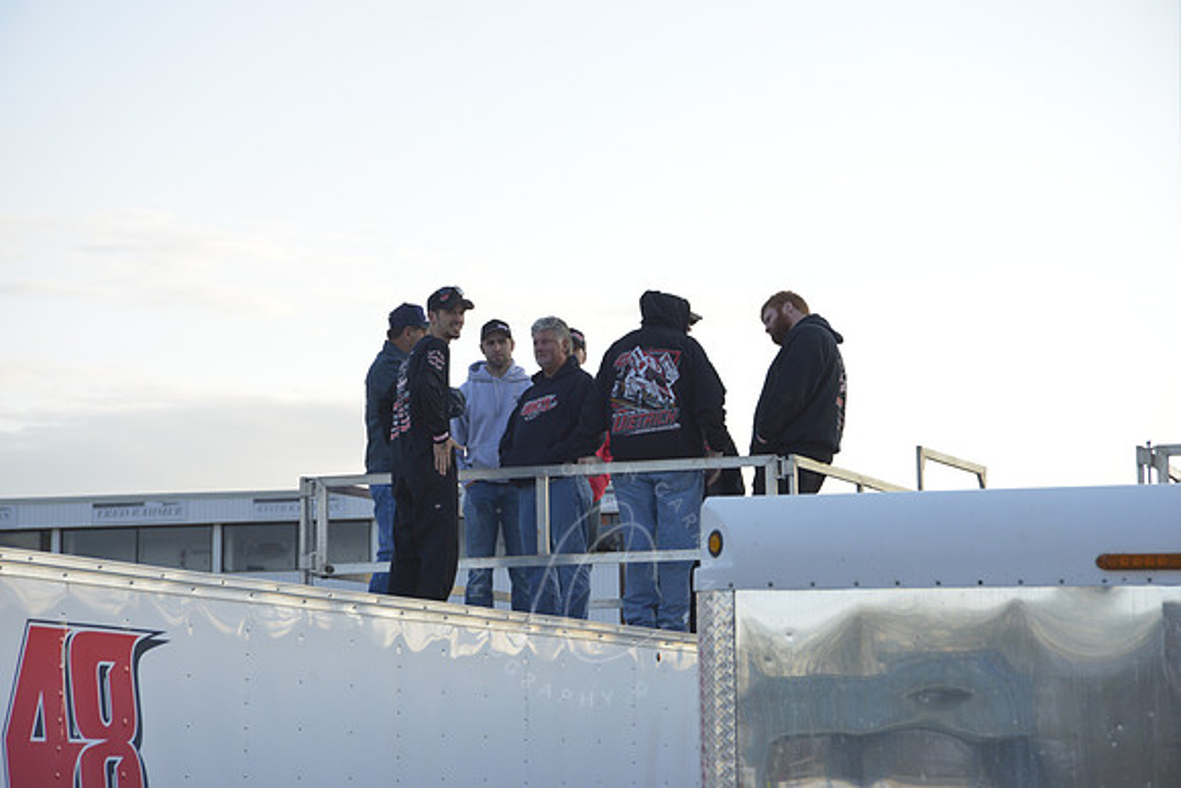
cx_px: 590
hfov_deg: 17.1
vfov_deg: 11.4
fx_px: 3937
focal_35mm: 120
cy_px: 394
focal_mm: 120
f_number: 8
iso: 800
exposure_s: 1/250
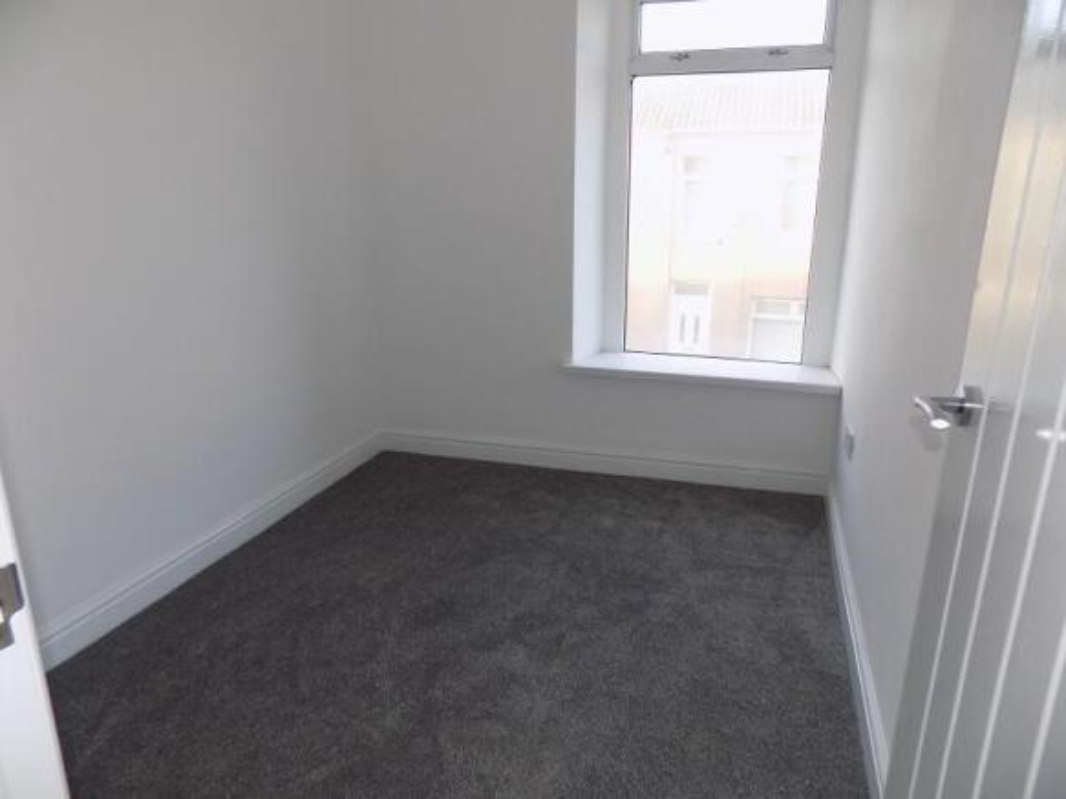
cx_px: 533
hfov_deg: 73.9
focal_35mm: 23
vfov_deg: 58.9
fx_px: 708
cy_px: 400
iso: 125
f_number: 3.1
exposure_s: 1/30
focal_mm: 4
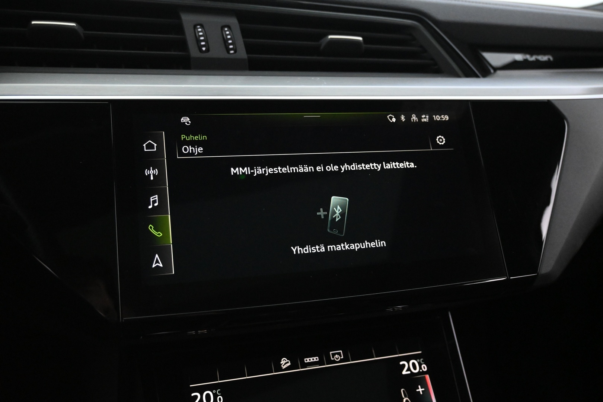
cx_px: 302
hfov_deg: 58.3
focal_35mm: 32
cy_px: 201
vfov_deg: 40.8
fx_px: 540
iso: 5600
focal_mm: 21.5
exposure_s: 1/30
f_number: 4
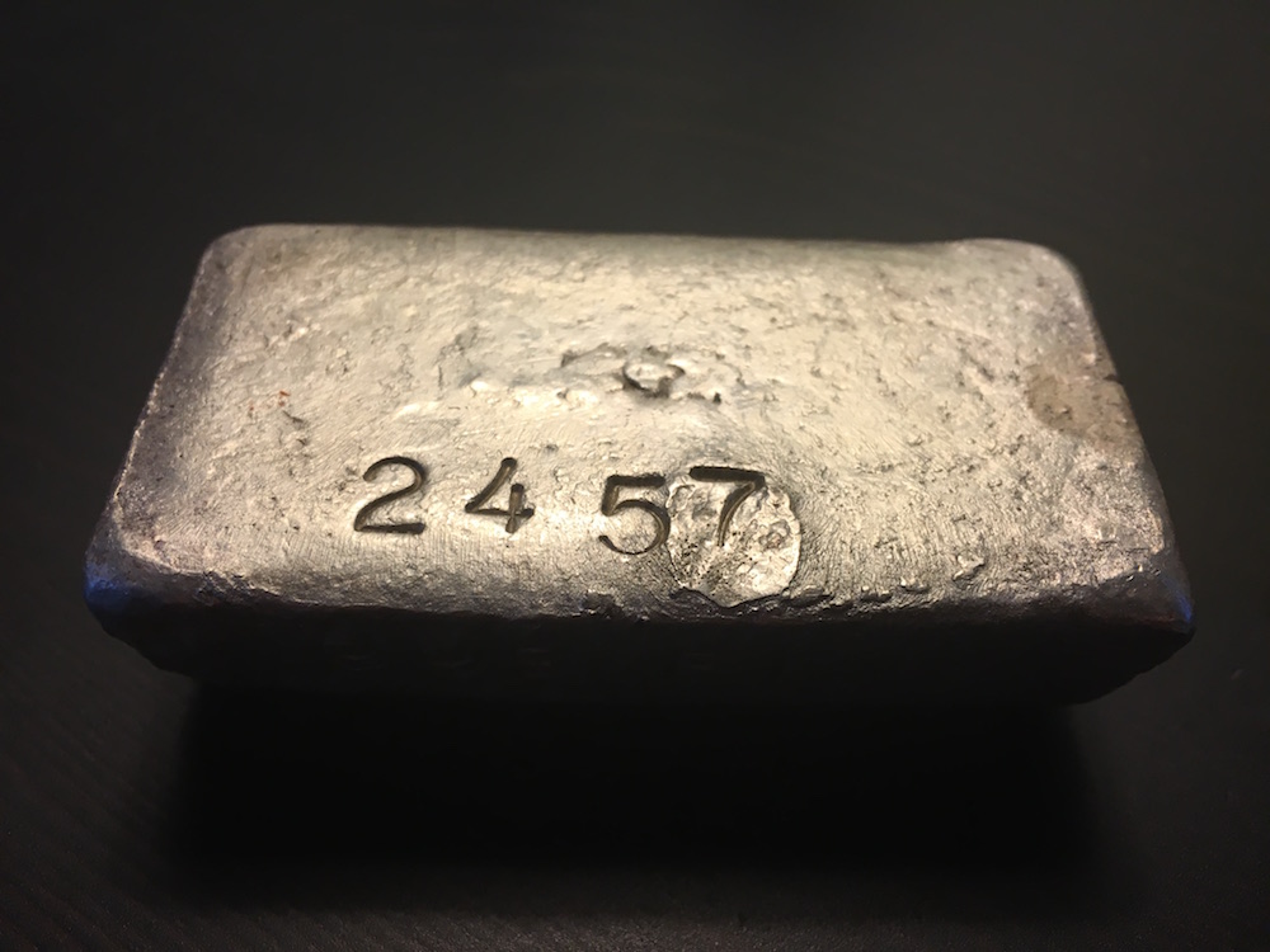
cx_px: 635
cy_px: 476
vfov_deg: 48.2
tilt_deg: -47.7
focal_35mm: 29
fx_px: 1064
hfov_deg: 61.7
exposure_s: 1/40
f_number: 2.2
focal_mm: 4.15
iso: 32
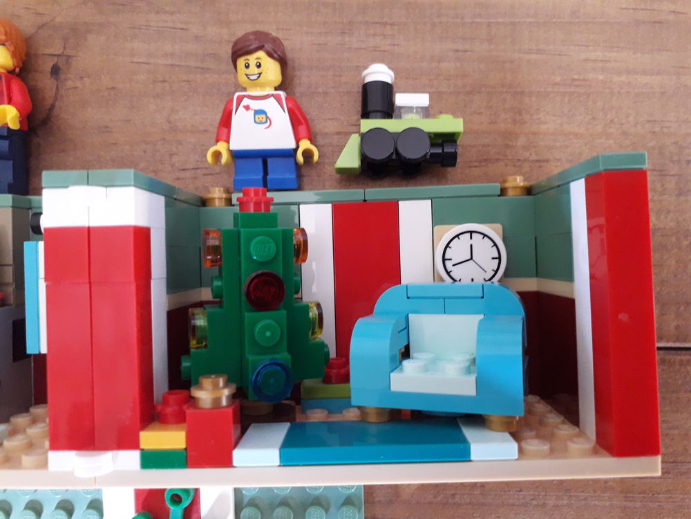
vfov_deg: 51.4
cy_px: 260
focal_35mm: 27
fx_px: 539
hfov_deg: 65.3
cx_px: 346
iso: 320
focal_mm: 3.6
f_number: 1.9
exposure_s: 1/25
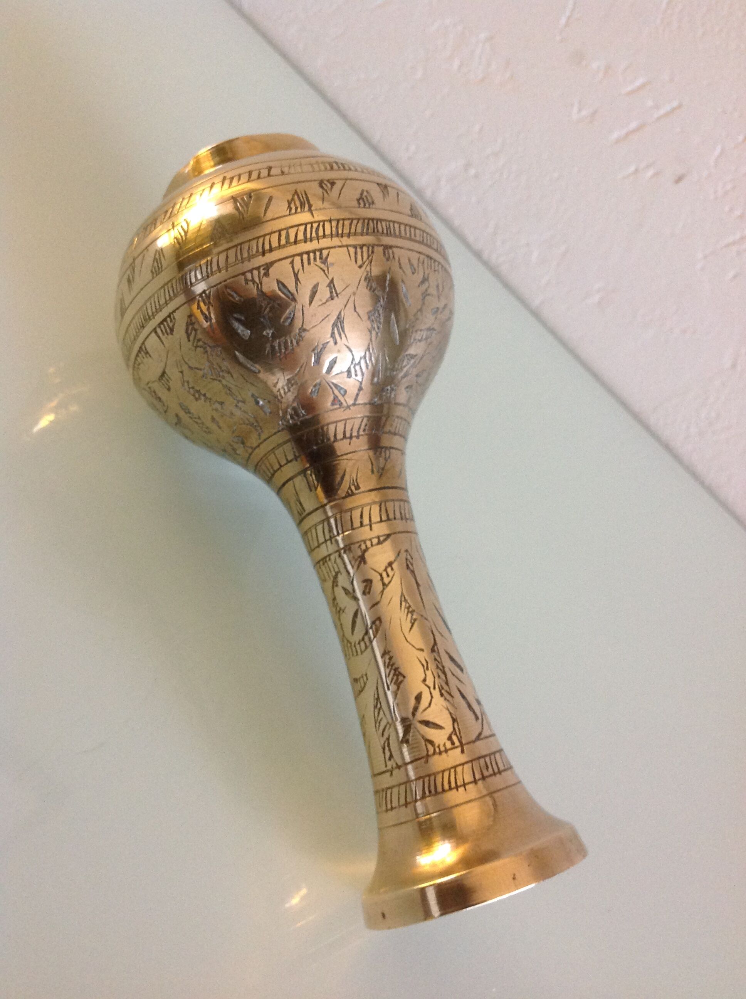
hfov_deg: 40.6
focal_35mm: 35
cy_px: 500
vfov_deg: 52.7
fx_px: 1008
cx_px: 373
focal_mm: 4.28
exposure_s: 1/15
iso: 200
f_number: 2.4
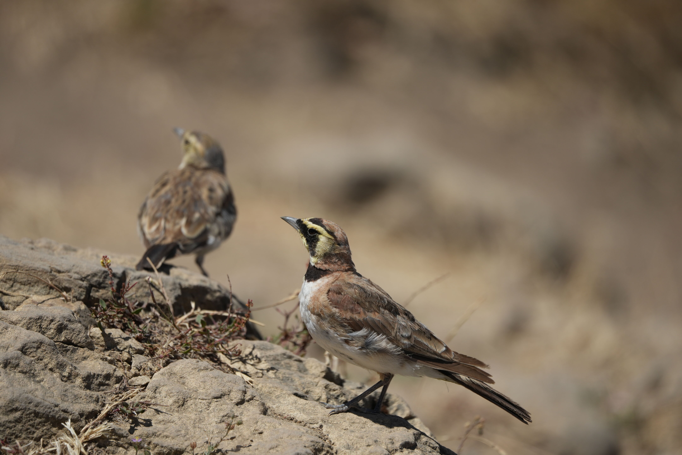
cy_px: 228
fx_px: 7577
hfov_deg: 5.2
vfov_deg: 3.4
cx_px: 341
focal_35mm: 400
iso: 250
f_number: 6.3
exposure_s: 1/1250
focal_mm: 400
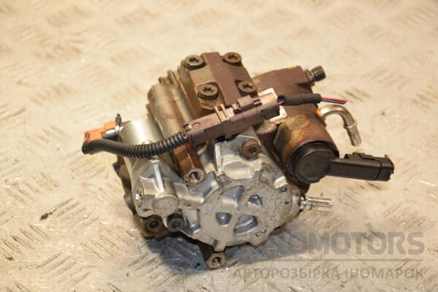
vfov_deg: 12.2
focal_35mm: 112
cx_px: 219
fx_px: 1369
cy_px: 146
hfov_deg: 18.2
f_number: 6.3
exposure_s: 1/200
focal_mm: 75
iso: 800
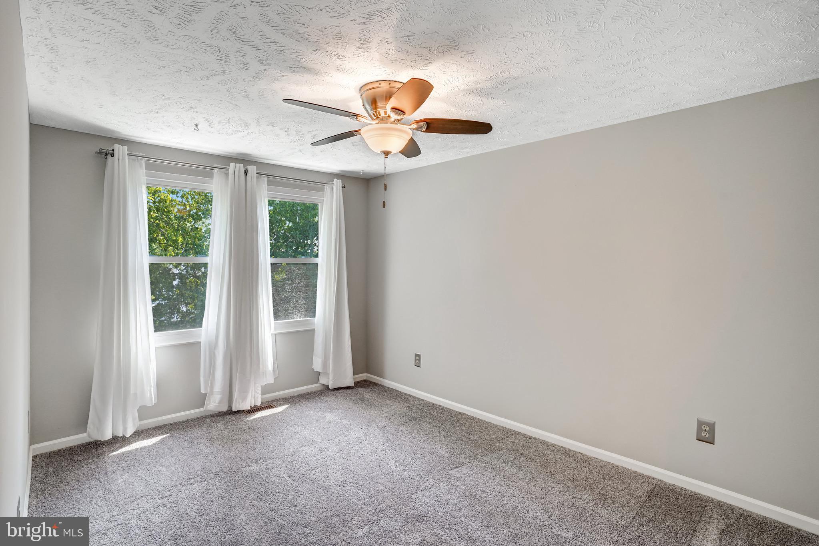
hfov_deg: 93.3
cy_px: 273
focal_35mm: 17
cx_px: 410
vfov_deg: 70.4
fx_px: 387
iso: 1250
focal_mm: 17
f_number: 8
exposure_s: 1/20
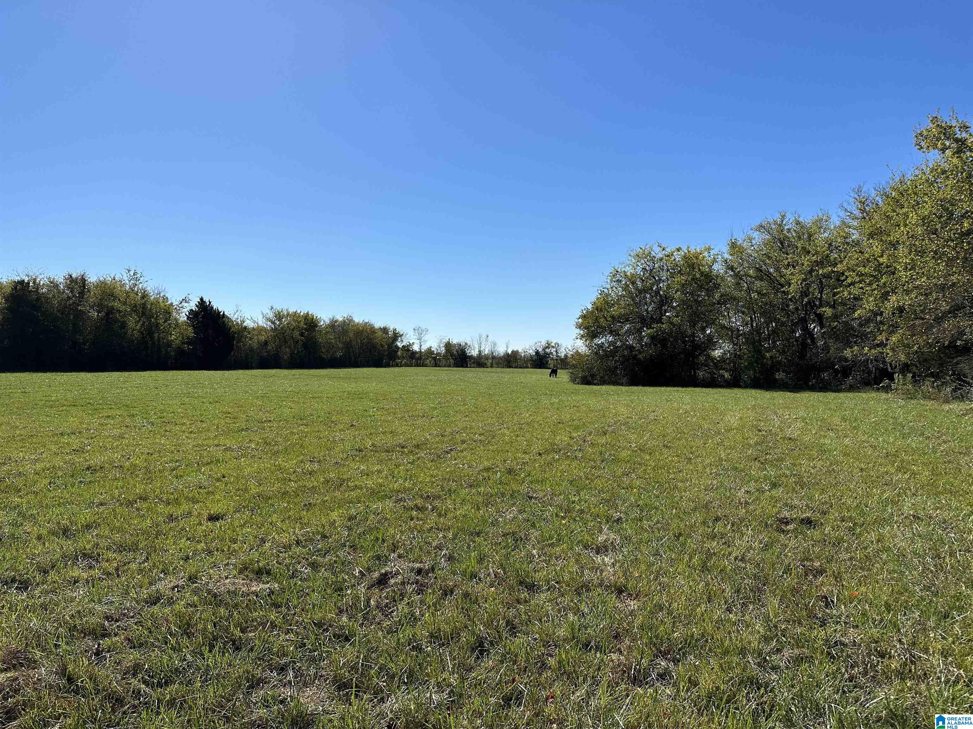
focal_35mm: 24
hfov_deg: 71.6
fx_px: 675
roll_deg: +0.1
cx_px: 486
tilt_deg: -0.3
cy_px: 364
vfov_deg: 56.8
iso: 80
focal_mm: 6.86
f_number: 1.78
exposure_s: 1/7576
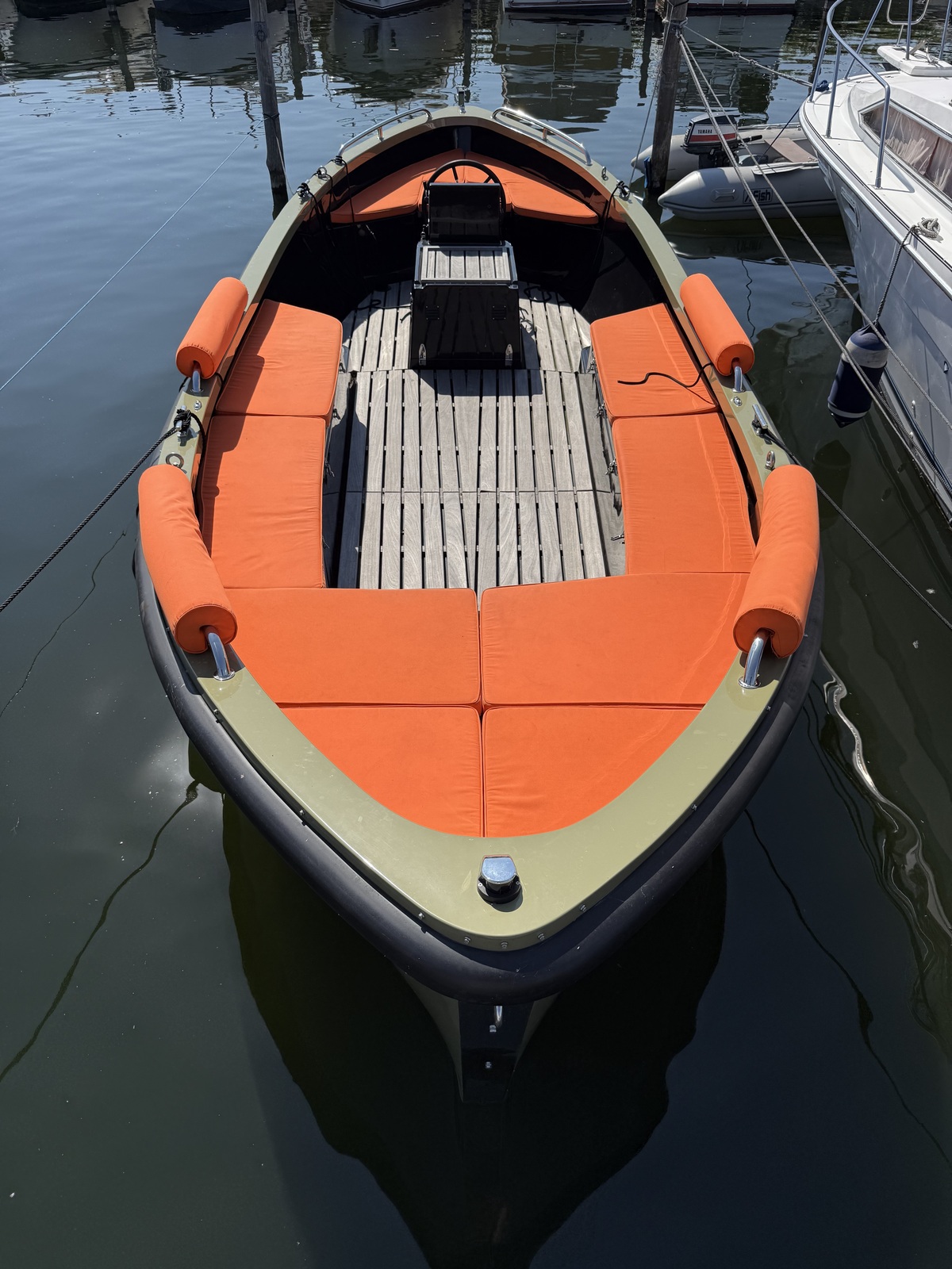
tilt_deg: -41.6
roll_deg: -0.1
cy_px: 634
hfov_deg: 56.8
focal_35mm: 24
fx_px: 880
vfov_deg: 71.6
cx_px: 476
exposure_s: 1/6711
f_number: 1.78
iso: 80
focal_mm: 6.76
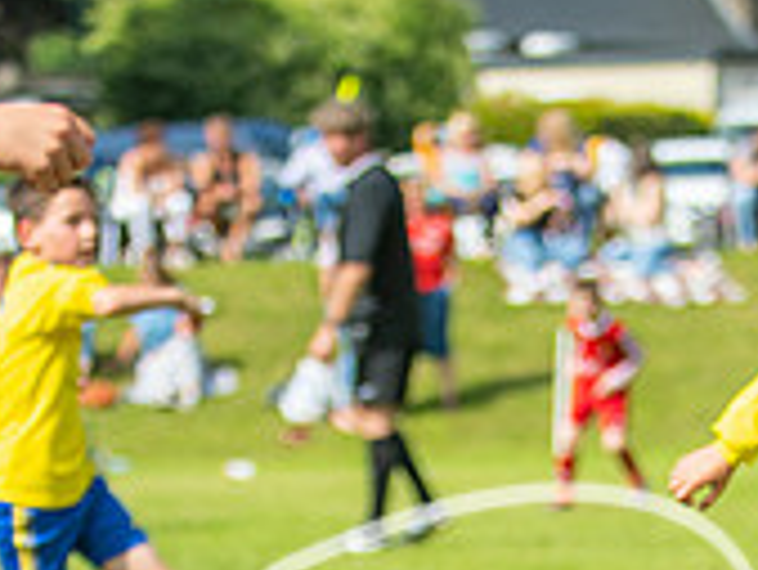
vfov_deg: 4.3
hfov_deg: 5.7
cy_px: 842
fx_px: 7604
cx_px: 588
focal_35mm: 347
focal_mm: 70
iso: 250
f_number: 3.2
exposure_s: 1/2500
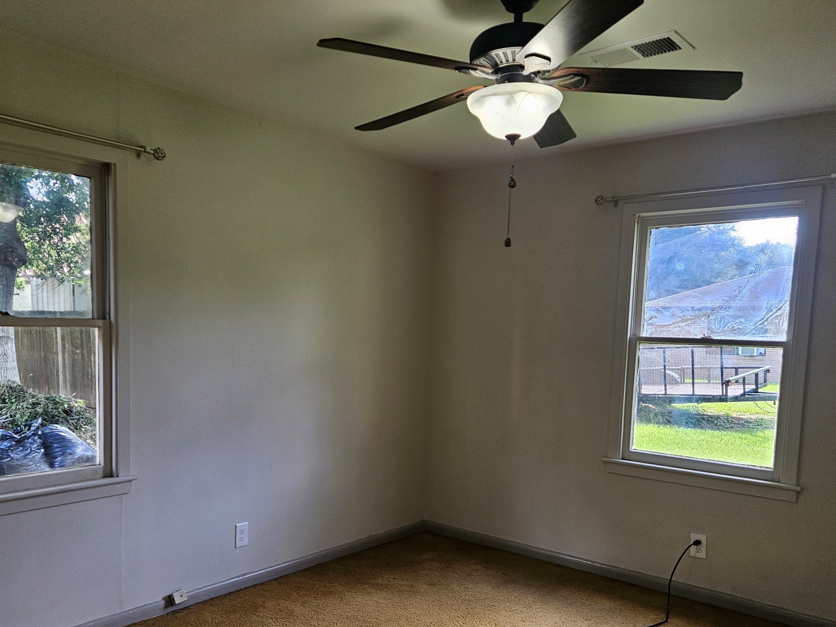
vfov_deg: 46.3
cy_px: 400
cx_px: 392
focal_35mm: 30
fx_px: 725
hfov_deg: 59.9
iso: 64
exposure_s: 1/120
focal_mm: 5.4
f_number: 1.8
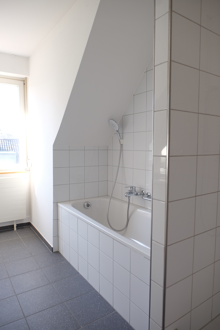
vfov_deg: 73.7
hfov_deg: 53.1
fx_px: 220
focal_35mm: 24
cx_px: 110
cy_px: 165
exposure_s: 1/75
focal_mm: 16
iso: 200
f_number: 2.8
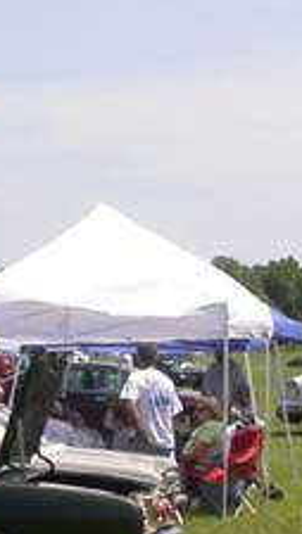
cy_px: 439
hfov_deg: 8.2
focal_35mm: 147
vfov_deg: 14.5
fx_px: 2087
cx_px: 5
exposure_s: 1/355
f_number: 7.5
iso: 100
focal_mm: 7.85
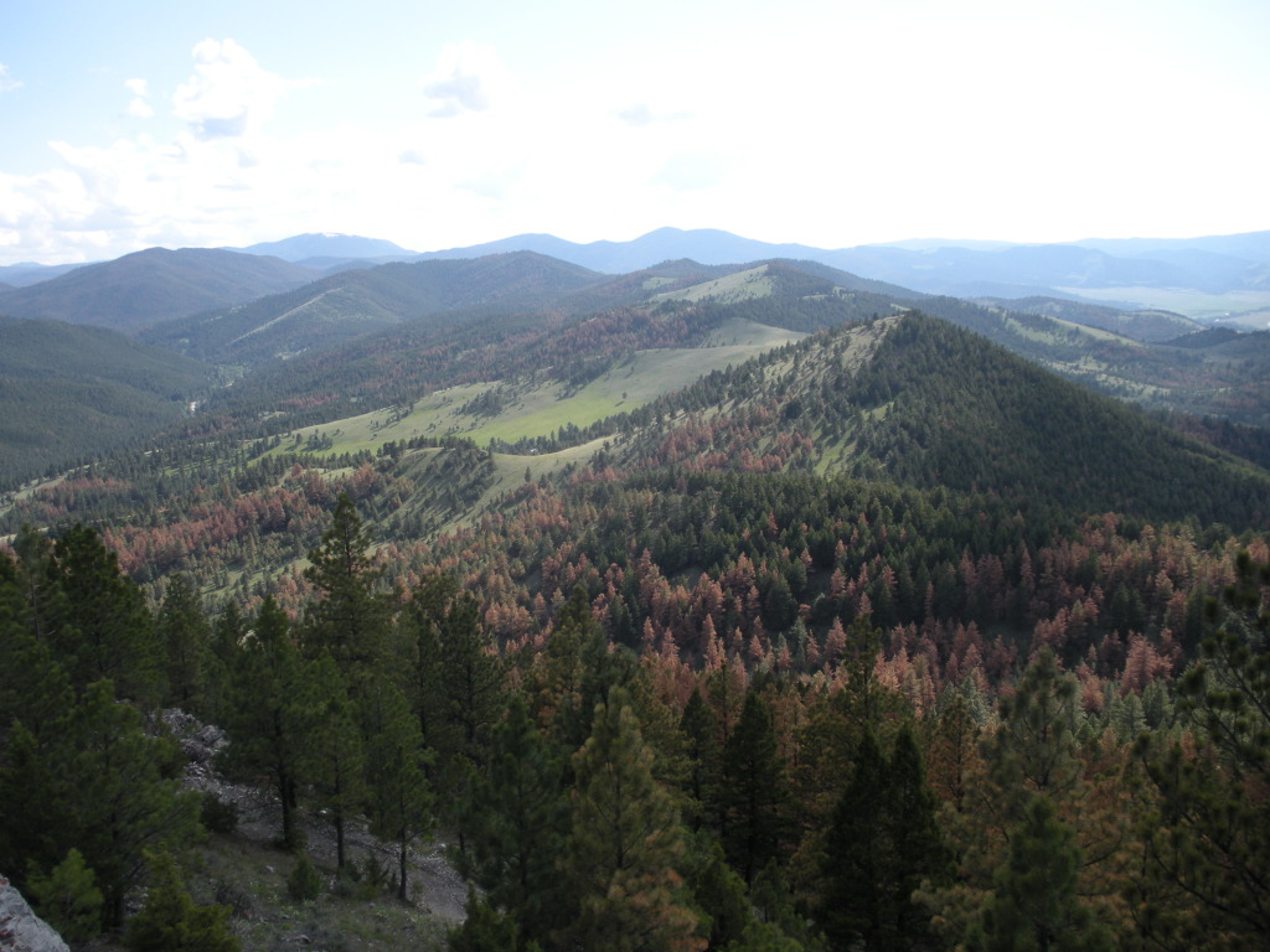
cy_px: 476
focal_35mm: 36
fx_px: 1321
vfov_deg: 39.7
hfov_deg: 51.4
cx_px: 635
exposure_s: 1/397
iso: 64
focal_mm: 6.3
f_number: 3.5
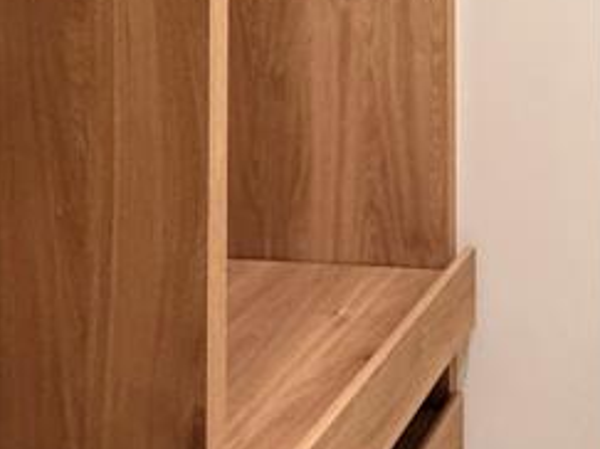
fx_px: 1022
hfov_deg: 30.0
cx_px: 627
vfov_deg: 22.0
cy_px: -155
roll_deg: +0.5
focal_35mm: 59
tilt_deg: +1.9
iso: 320
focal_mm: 2.22
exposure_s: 1/60
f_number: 2.2
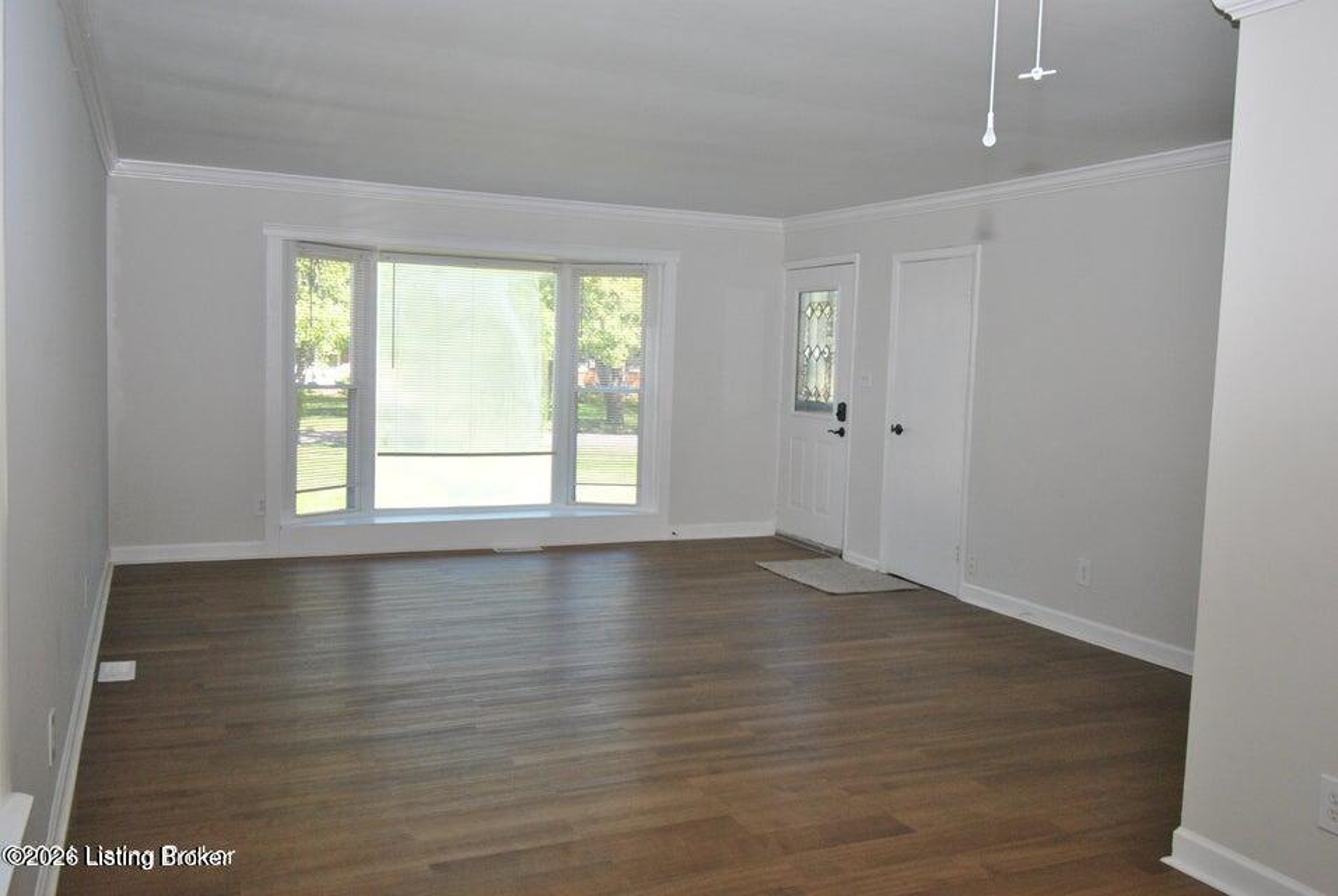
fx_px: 1116
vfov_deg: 43.7
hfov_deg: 61.9
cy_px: 448
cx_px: 669
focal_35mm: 30
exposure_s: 1/200
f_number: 5.6
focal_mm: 20
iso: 560
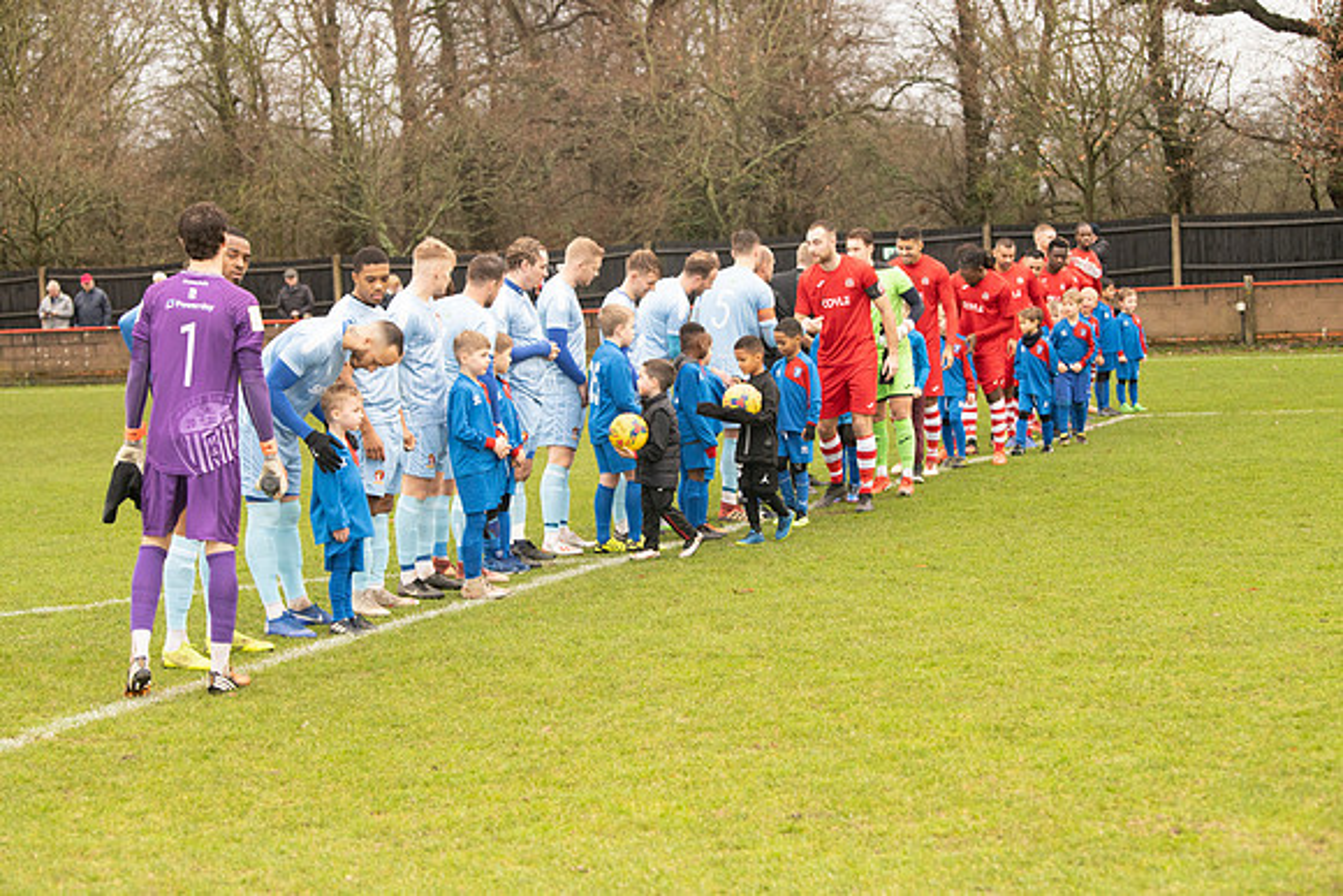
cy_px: 448
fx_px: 2910
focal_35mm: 78
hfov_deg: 26.0
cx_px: 672
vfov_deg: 17.5
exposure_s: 1/250
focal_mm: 78
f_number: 5
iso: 2000
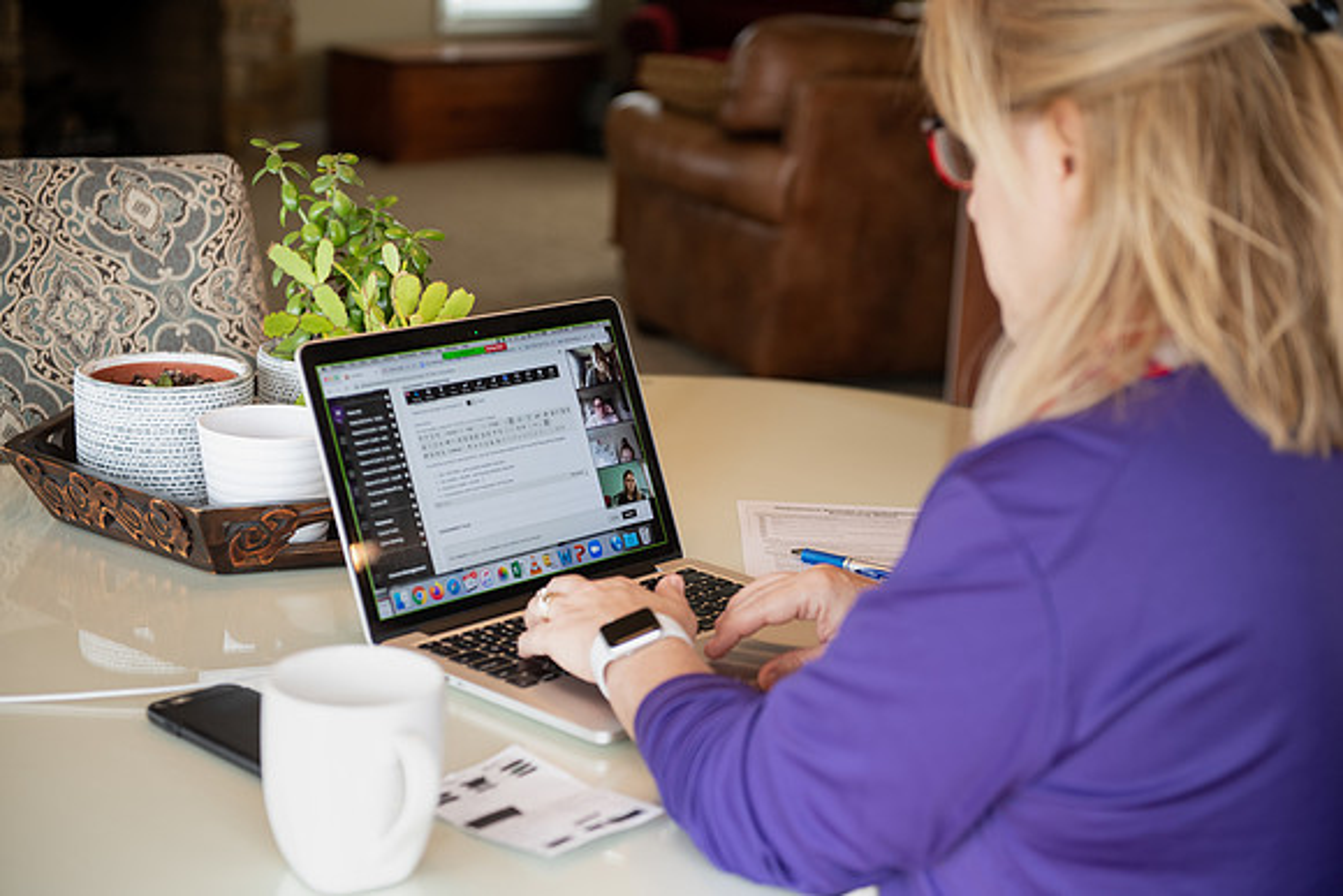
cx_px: 672
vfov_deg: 21.9
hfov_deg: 32.4
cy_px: 448
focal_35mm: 62
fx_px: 2313
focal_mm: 62
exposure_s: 1/125
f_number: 3.5
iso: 800
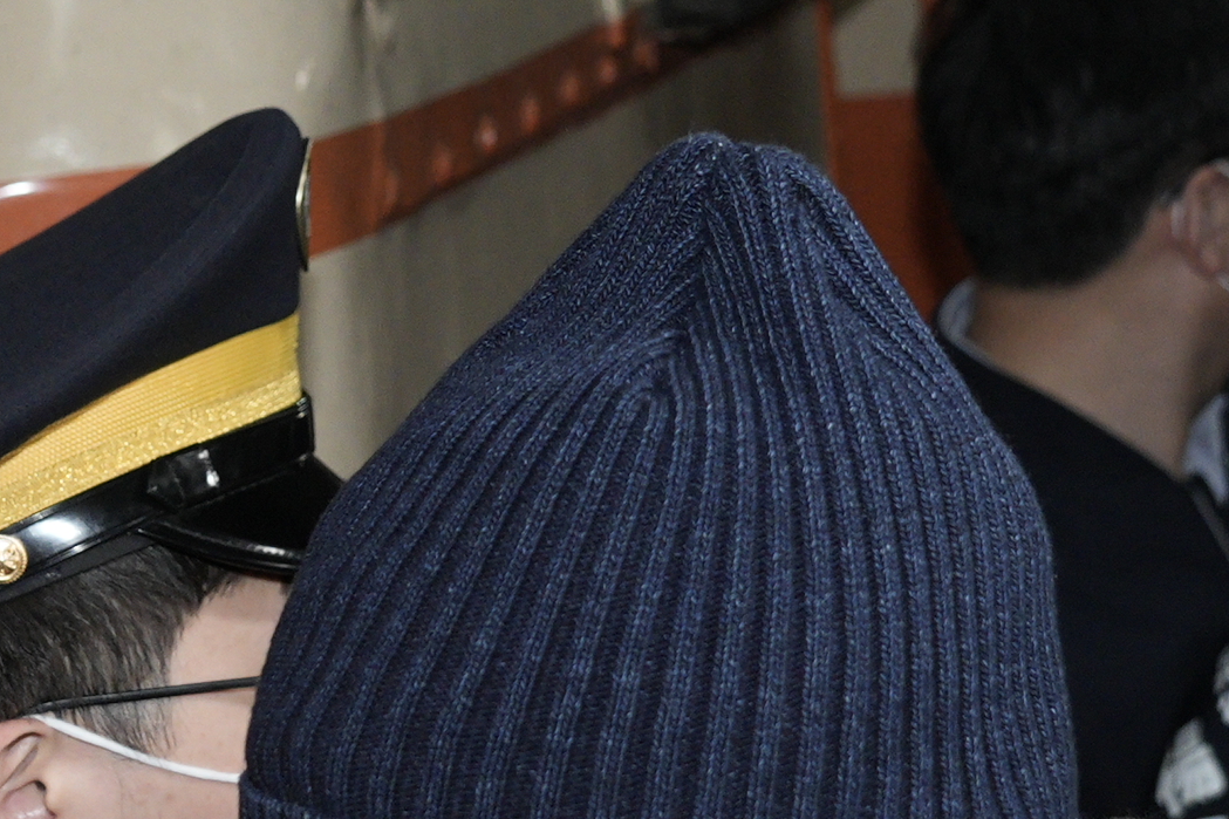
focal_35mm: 145
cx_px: 456
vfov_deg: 9.5
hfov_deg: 14.1
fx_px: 4949
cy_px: 322
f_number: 4.5
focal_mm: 33
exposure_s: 1/200
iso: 2000
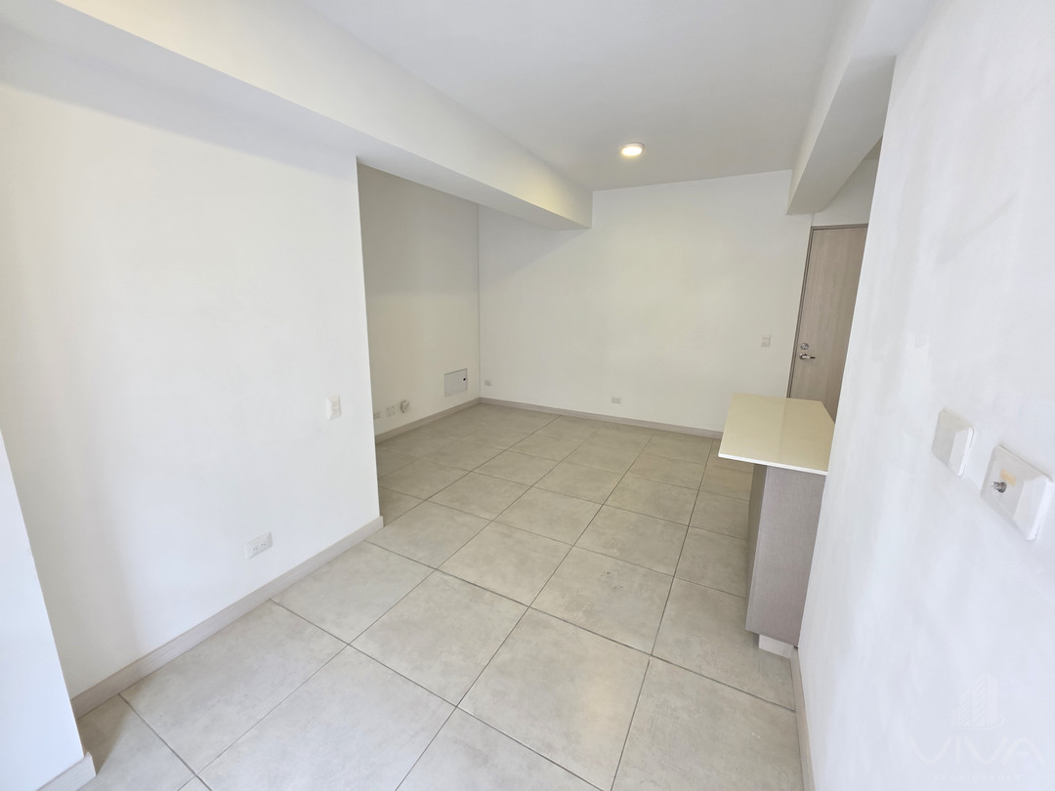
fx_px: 396
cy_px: 396
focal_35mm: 13
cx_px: 528
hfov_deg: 106.2
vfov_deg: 89.9
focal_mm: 2.2
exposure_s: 1/120
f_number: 1.9
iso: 160
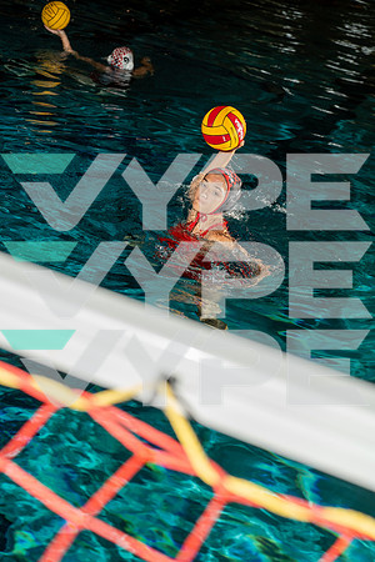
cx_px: 188
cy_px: 281
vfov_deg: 28.8
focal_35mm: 70
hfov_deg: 19.5
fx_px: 1094
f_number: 4
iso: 100
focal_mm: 70
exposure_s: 1/250
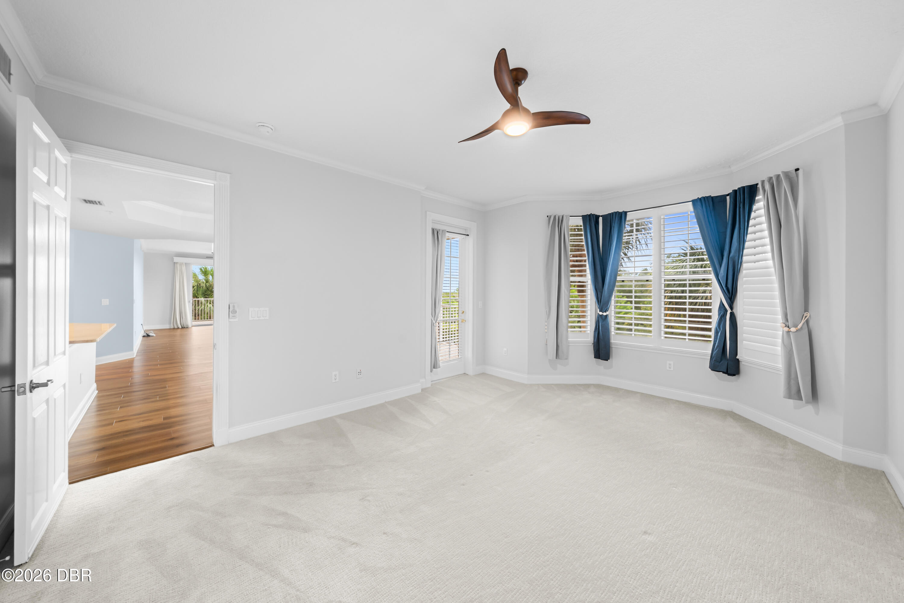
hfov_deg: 112.6
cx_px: 452
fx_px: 301
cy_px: 302
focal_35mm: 12
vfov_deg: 90.0
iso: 100
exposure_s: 3.2
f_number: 9
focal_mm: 12
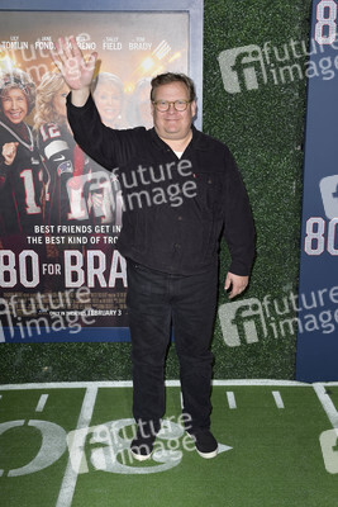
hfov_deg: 31.9
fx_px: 591
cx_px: 169
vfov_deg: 46.4
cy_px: 254
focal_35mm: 42
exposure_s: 1/250
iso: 400
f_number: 6.3
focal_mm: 42
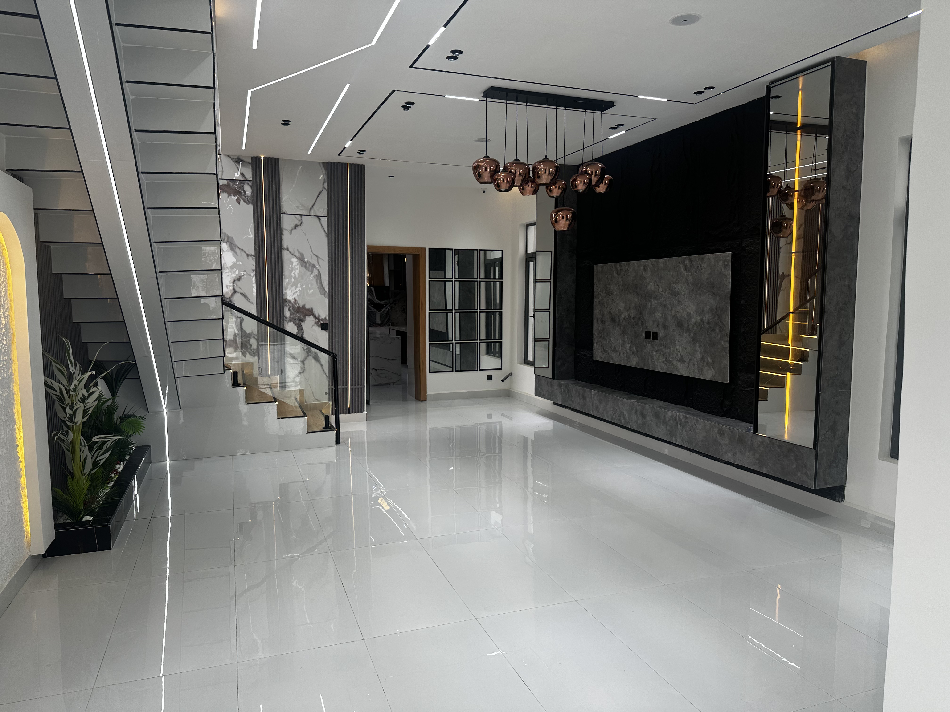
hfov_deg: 71.6
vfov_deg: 56.8
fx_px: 659
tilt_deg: -4.2
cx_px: 475
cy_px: 356
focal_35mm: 24
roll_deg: +0.3
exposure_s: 1/148
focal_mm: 6.86
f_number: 1.78
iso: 64
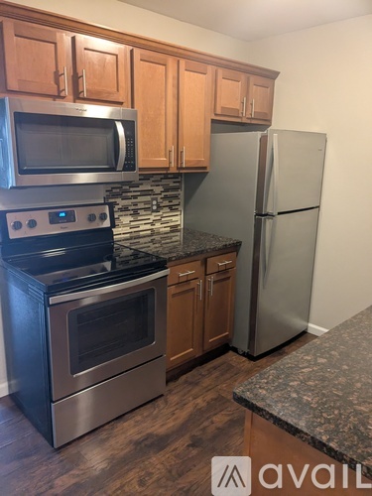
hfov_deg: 51.4
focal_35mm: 27
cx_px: 186
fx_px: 387
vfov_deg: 65.3
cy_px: 248
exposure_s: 1/120
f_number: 1.73
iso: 728
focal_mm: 4.38
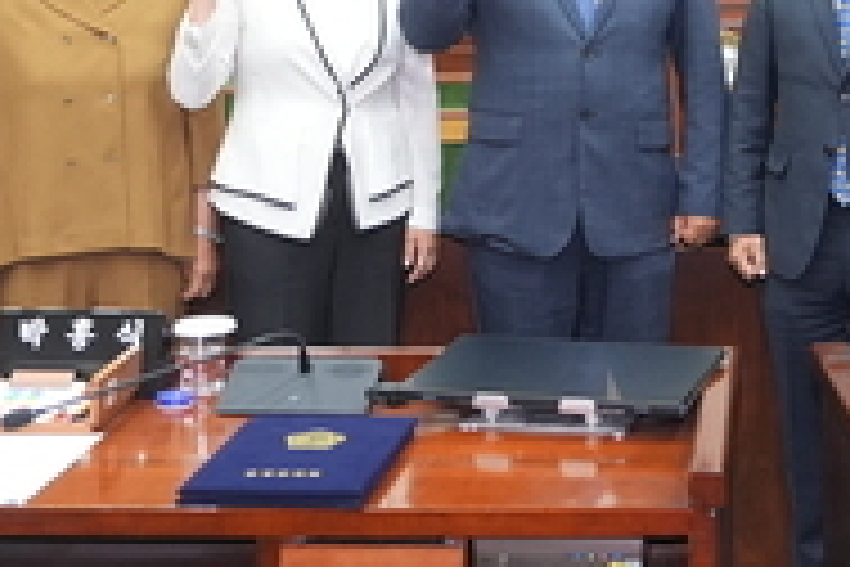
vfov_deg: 13.9
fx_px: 2196
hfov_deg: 21.5
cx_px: 756
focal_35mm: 93
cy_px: -252
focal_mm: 28
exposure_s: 1/60
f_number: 2.8
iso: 1250
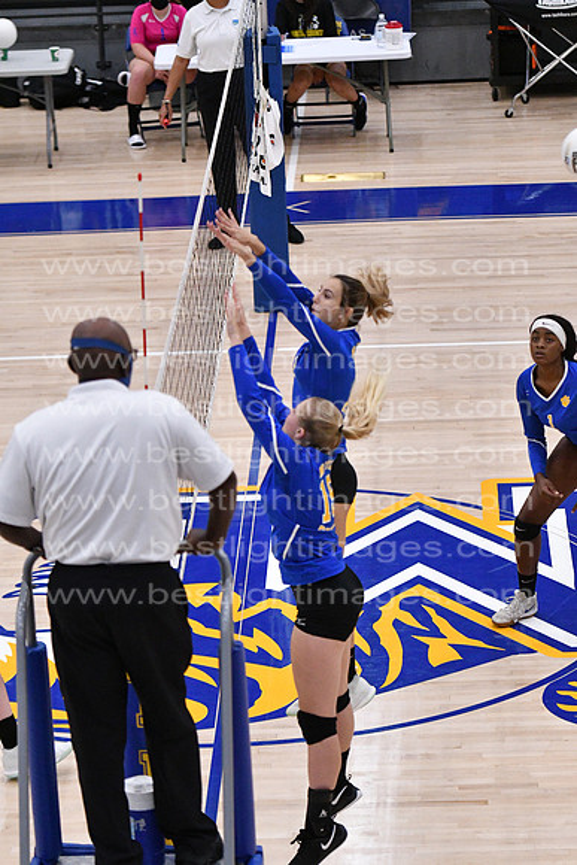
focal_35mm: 153
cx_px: 288
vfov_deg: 13.4
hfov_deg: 9.0
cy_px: 432
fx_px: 3676
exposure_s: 1/1250
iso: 6400
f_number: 3.2
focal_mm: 102
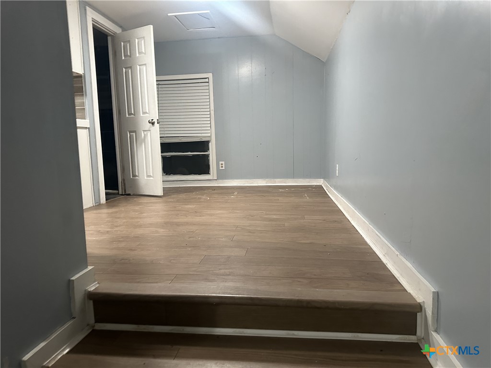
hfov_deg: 71.6
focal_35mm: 24
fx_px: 340
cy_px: 184
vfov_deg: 56.8
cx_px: 246
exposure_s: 1/60
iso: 500
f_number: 1.78
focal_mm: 6.86
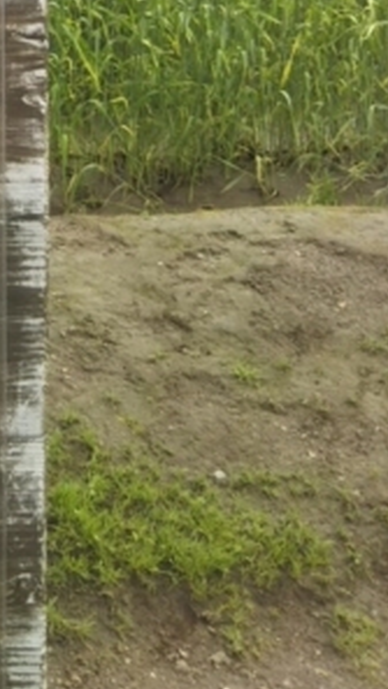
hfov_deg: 12.7
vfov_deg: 22.3
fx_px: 1610
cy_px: -144
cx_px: -272
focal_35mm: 88
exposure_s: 1/183
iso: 25
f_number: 2.2
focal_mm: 4
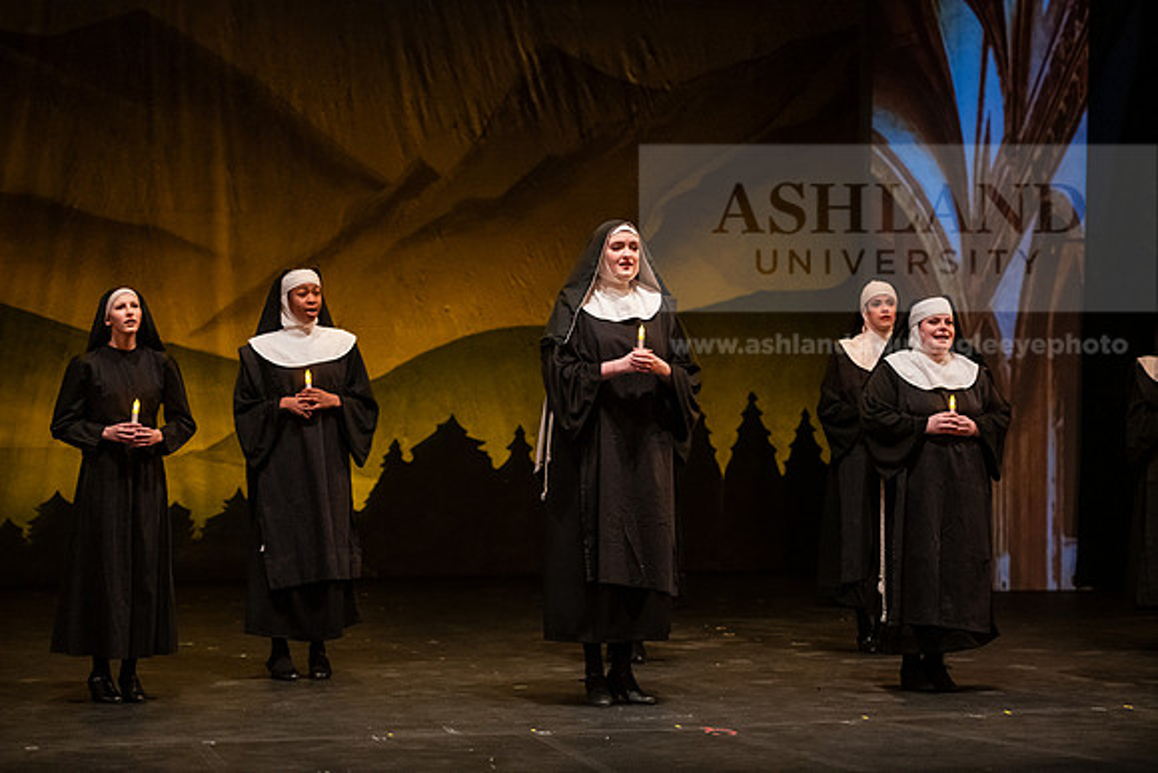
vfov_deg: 14.0
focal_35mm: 98
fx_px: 3153
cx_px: 579
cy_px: 386
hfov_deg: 20.8
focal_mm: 98
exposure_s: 1/125
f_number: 3.2
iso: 5000
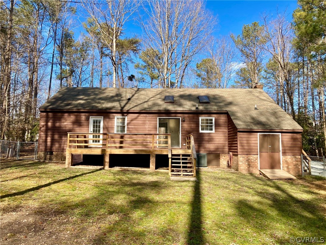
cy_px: 122
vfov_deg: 49.7
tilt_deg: +6.4
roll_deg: -0.7
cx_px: 163
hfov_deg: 63.4
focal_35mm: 28
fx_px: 264
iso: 20
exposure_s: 1/1021
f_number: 1.8
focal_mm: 3.99
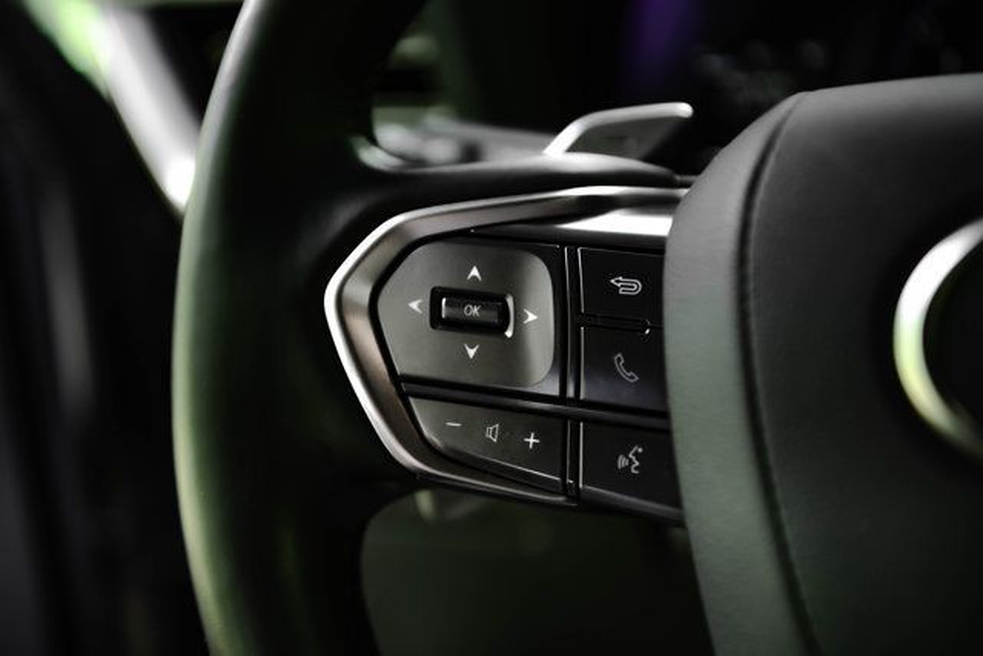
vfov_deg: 29.3
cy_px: 328
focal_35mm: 46
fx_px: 1256
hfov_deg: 42.7
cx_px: 492
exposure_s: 1/250
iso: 800
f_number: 2.8
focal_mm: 46
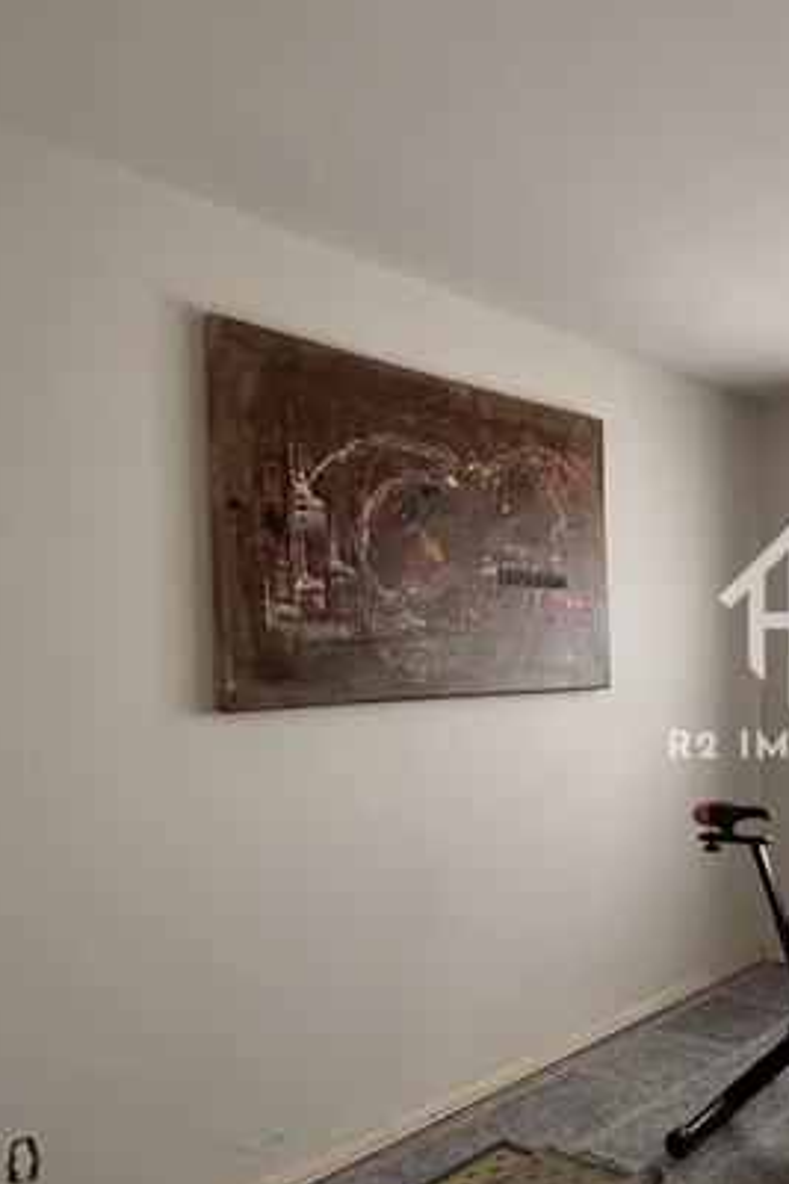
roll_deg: +1.5
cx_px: 798
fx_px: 987
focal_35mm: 30
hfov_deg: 38.4
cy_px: 647
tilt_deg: +0.4
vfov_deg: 61.8
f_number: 2.2
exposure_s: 1/93
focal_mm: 2.22
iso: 320
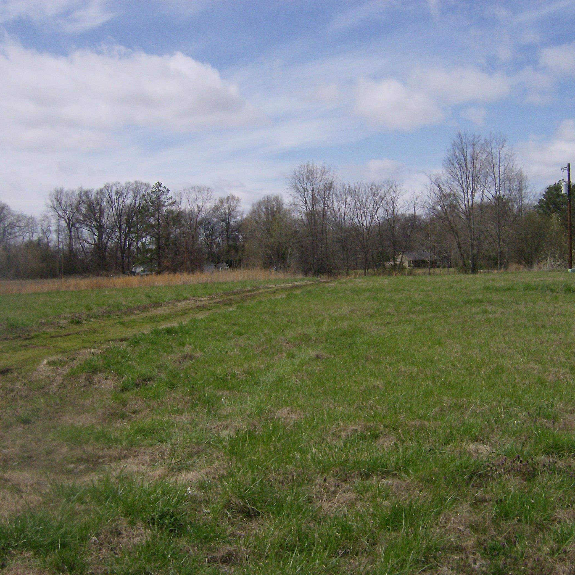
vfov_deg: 39.2
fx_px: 808
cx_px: 327
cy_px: 290
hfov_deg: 39.1
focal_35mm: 43
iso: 100
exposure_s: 1/1106
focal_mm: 6
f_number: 4.7
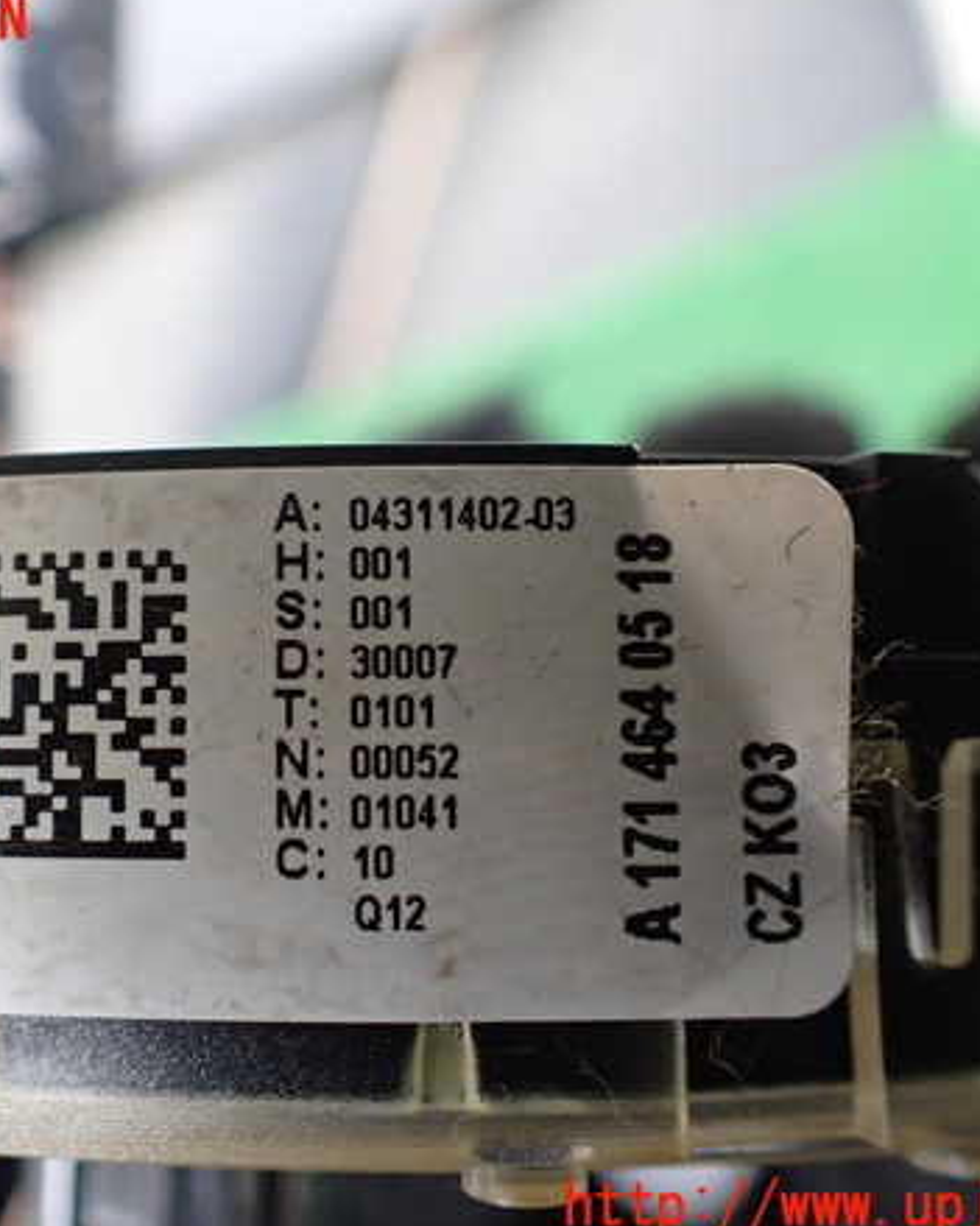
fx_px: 1451
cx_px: 357
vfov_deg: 45.8
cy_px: 614
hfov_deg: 37.1
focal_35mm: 40
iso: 500
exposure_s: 1/125
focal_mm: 5.4
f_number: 2.3
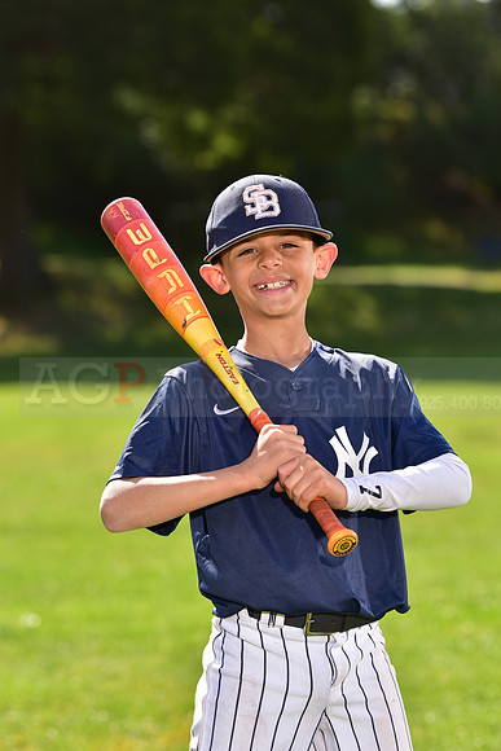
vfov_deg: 13.7
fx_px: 3129
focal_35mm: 150
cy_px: 376
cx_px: 250
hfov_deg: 9.2
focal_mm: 150
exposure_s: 1/250
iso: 80
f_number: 5
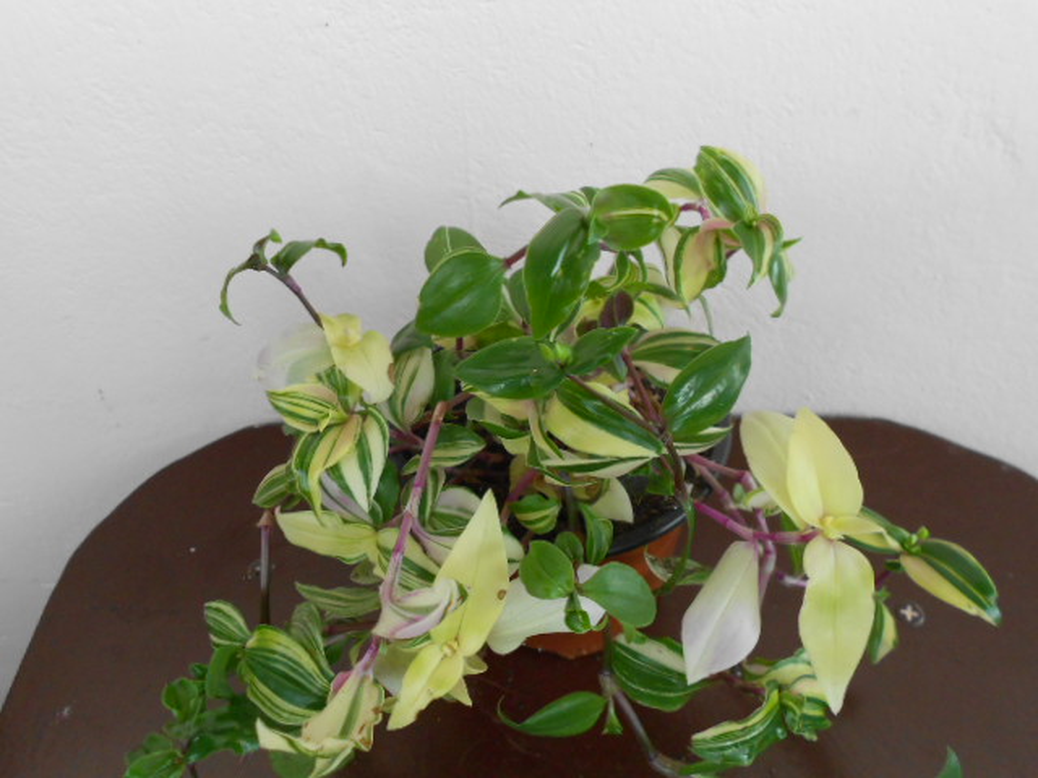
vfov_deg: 48.2
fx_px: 870
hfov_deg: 61.7
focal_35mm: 29
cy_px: 389
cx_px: 519
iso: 250
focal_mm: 5.3
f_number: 3.4
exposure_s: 1/30
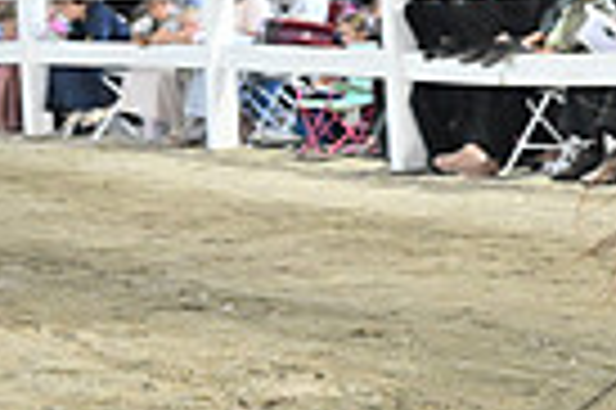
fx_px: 2683
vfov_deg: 8.6
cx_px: 1192
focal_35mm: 157
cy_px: -56
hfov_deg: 11.8
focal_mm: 37
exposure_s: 1/300
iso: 6400
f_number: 4
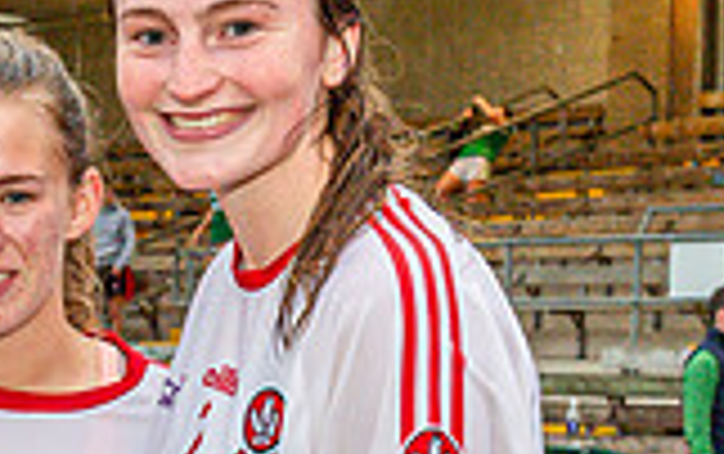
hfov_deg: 12.5
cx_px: -242
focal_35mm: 161
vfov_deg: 8.1
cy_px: 488
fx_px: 3180
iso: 1600
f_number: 5
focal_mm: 36
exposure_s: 1/100
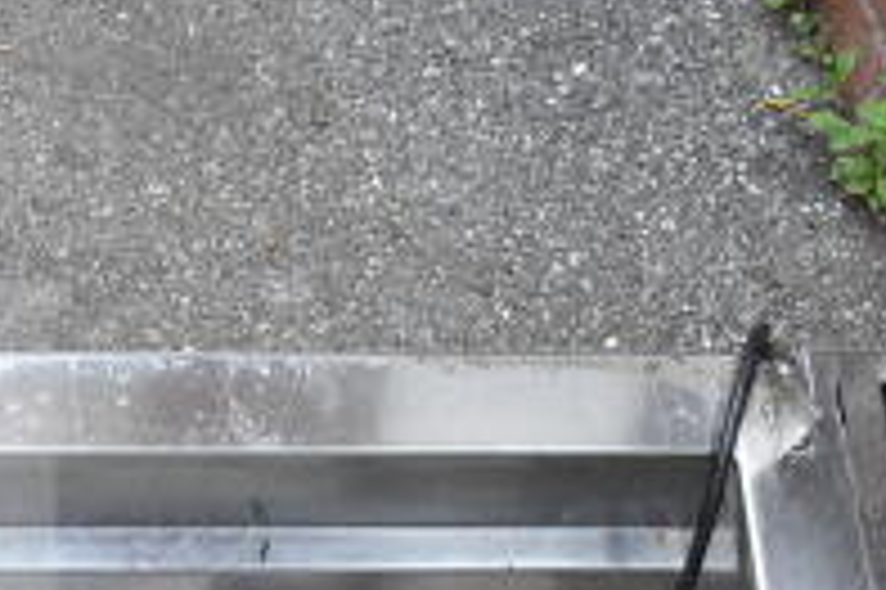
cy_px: 637
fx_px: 2287
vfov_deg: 14.4
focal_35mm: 93
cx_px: -333
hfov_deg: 19.8
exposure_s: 1/500
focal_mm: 20
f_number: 11
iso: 1600
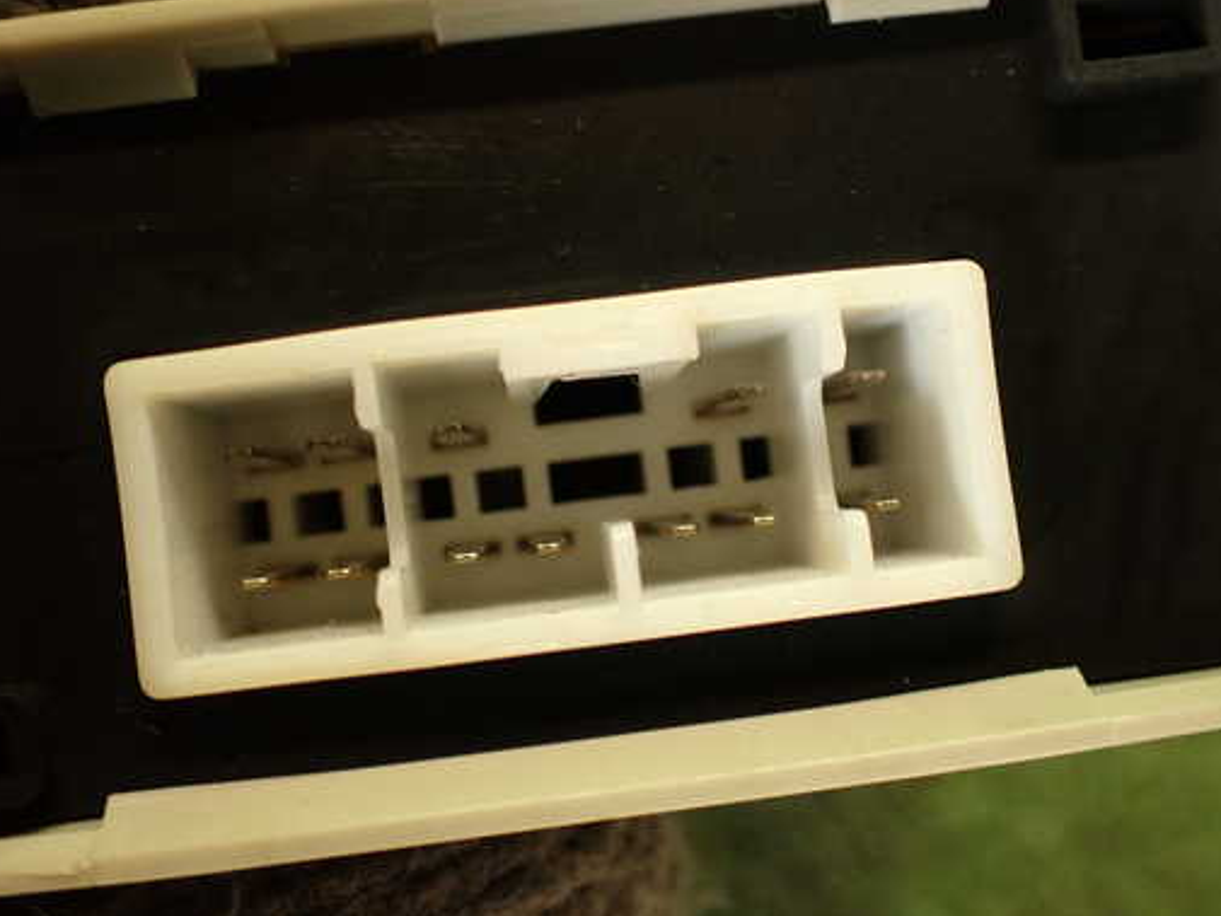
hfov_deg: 48.9
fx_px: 1341
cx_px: 571
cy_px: 466
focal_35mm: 38
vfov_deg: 37.7
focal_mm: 5.79
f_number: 2.4
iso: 200
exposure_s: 1/30
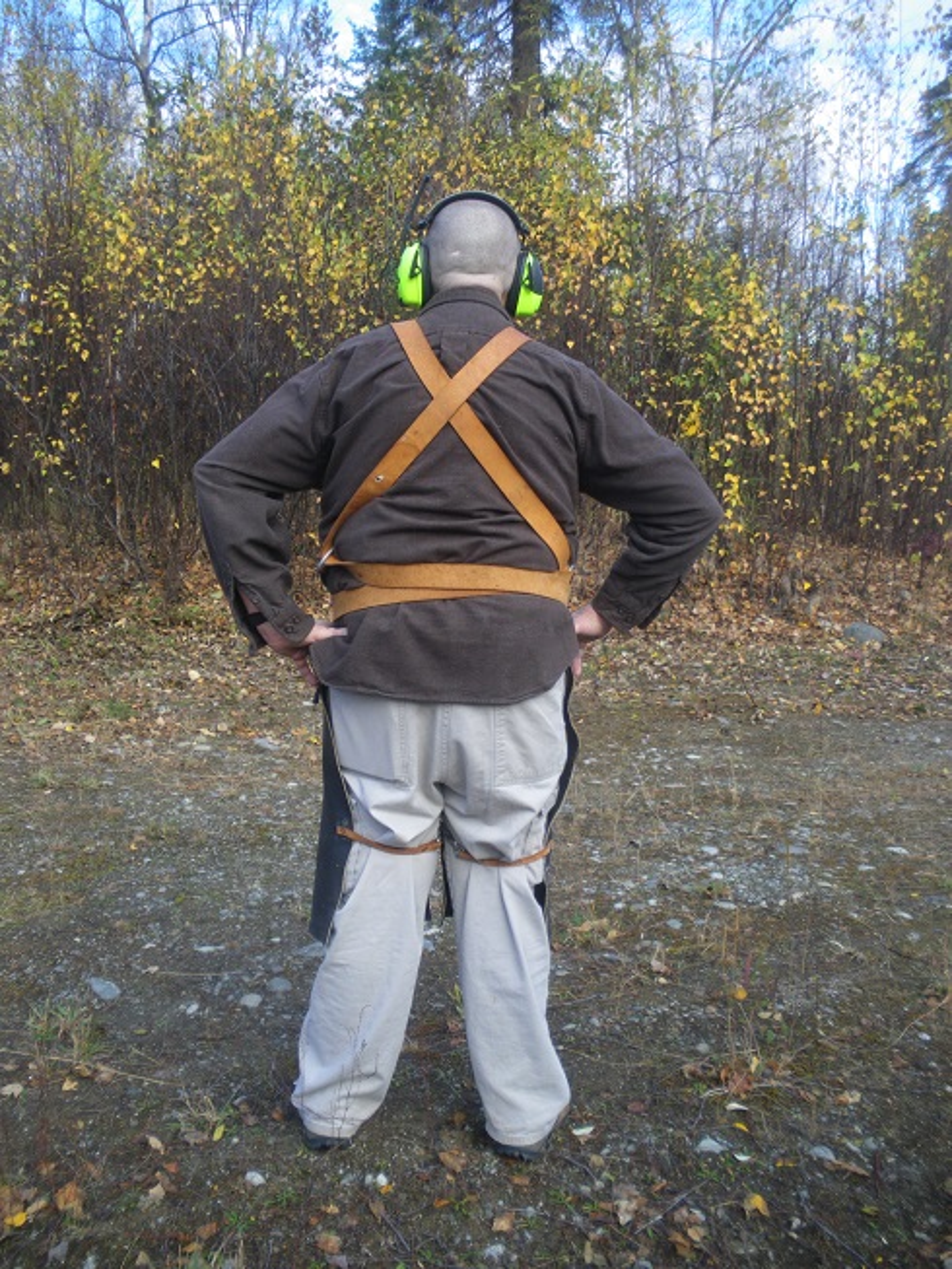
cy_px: 634
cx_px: 476
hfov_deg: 39.7
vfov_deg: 51.3
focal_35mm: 36
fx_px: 1320
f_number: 3.5
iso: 64
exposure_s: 1/100
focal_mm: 6.3
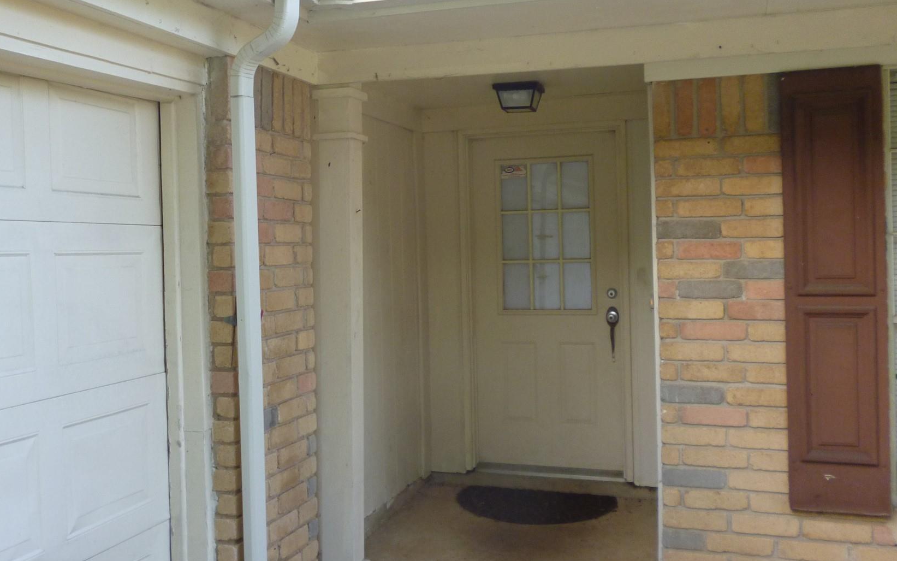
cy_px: 243
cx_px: 355
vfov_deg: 34.4
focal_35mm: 37
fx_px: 905
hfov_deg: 52.4
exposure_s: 1/60
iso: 160
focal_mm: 5
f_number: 3.1
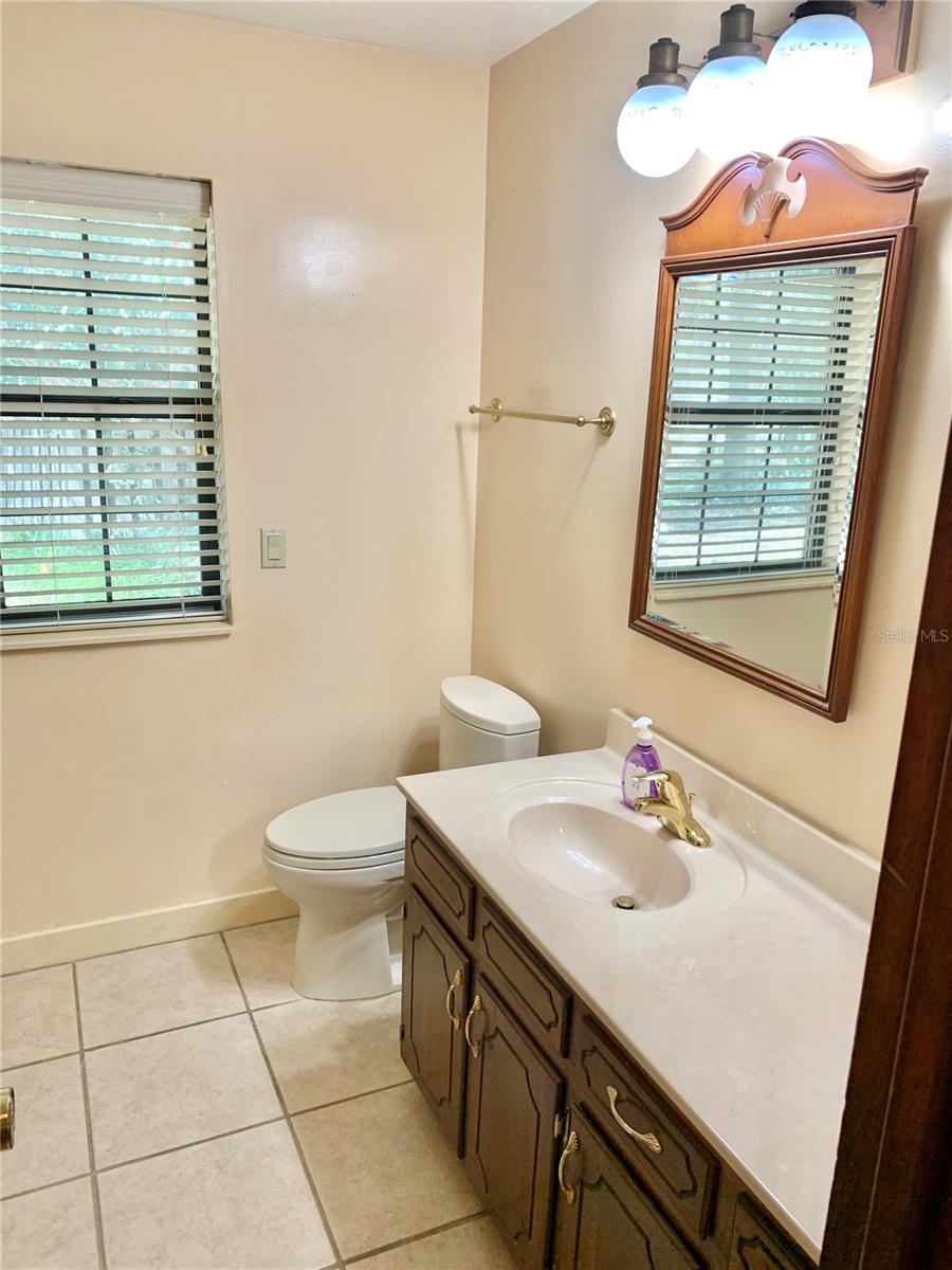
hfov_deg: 53.1
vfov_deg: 67.3
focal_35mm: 26
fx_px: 953
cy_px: 635
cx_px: 476
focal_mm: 4.25
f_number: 1.8
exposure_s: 1/60
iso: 64
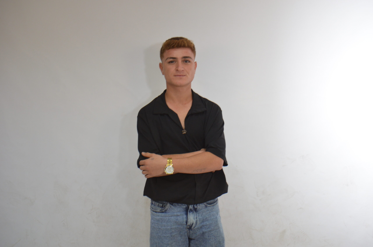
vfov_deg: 23.7
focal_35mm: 57
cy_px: 124
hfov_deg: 35.1
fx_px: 589
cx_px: 186
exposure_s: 1/60
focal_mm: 38
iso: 800
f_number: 3.8
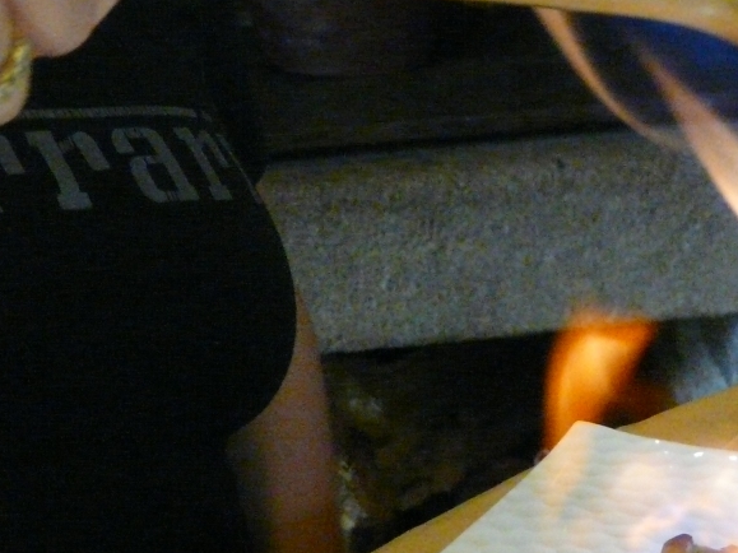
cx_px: 753
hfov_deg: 15.6
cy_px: 276
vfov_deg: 11.9
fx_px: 2643
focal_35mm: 124
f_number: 3.2
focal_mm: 9
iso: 800
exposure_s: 1/25
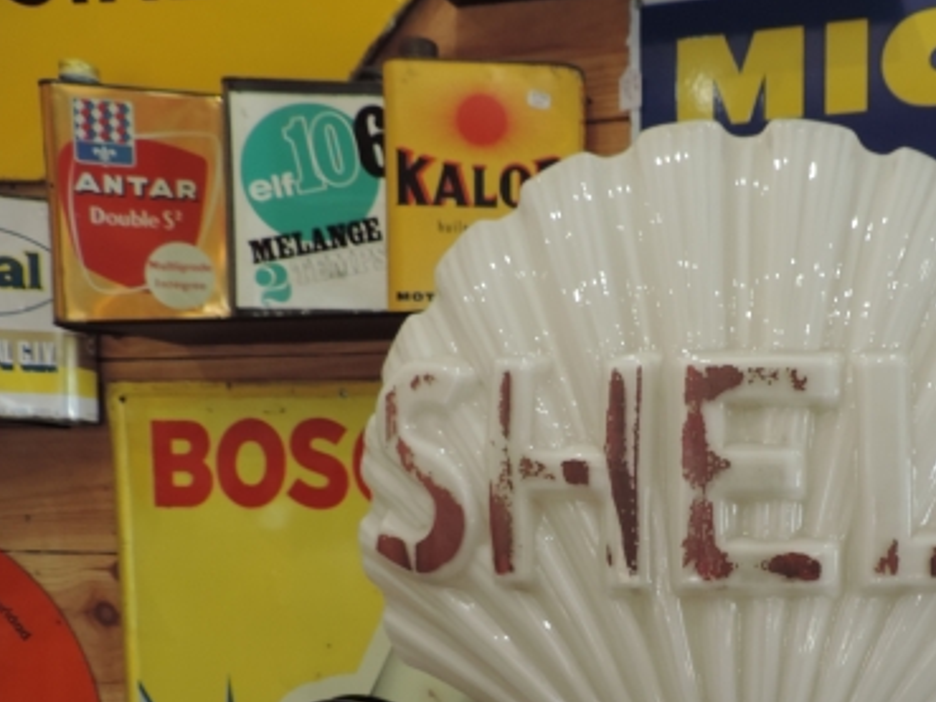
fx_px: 1055
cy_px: 552
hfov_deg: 45.8
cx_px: 723
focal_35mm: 39
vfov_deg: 35.7
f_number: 3
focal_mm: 4.3
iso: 125
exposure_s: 1/30
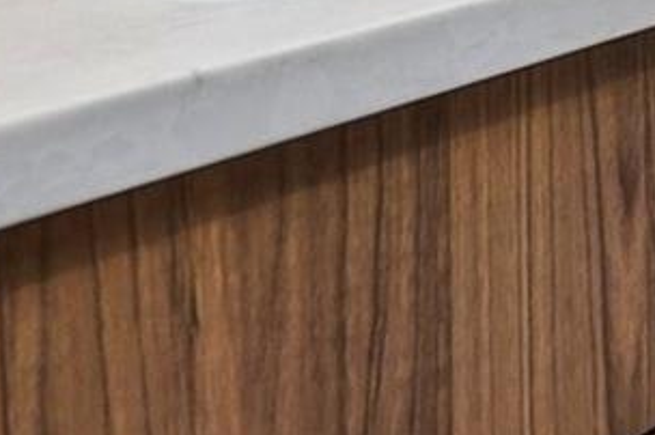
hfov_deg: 19.7
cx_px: 1144
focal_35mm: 79
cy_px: -392
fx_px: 1436
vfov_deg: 14.7
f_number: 8
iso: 400
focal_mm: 10
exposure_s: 1/30
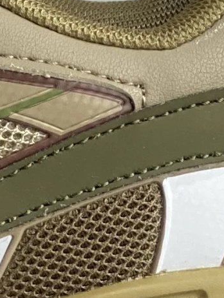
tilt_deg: -13.3
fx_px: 3300
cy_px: 513
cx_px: -228
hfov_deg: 3.8
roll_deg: +1.0
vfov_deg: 5.1
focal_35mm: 383
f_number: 2
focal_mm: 6
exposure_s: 1/100
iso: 64
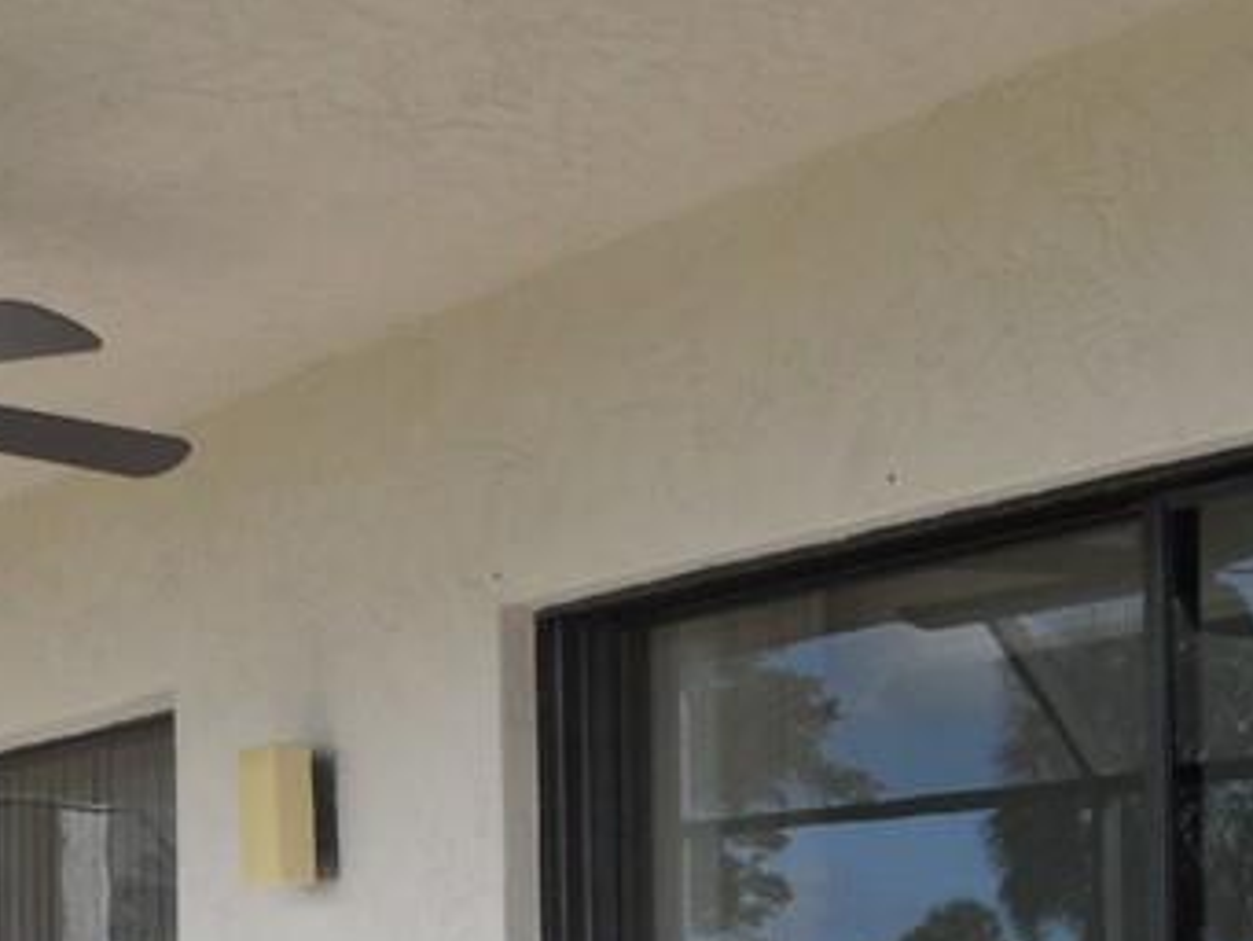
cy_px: 985
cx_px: 562
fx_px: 2607
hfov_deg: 27.0
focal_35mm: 72
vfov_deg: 19.7
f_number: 4.6
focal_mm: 3.9
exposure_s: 1/125
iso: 80
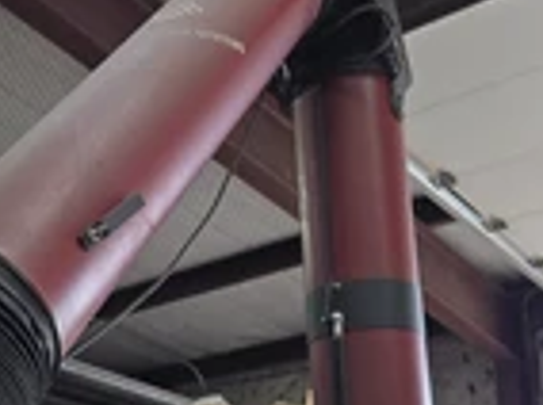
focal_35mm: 65
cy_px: 367
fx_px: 1018
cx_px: 153
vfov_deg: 22.0
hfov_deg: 29.5
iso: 50
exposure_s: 1/120
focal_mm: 5.4
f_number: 1.8
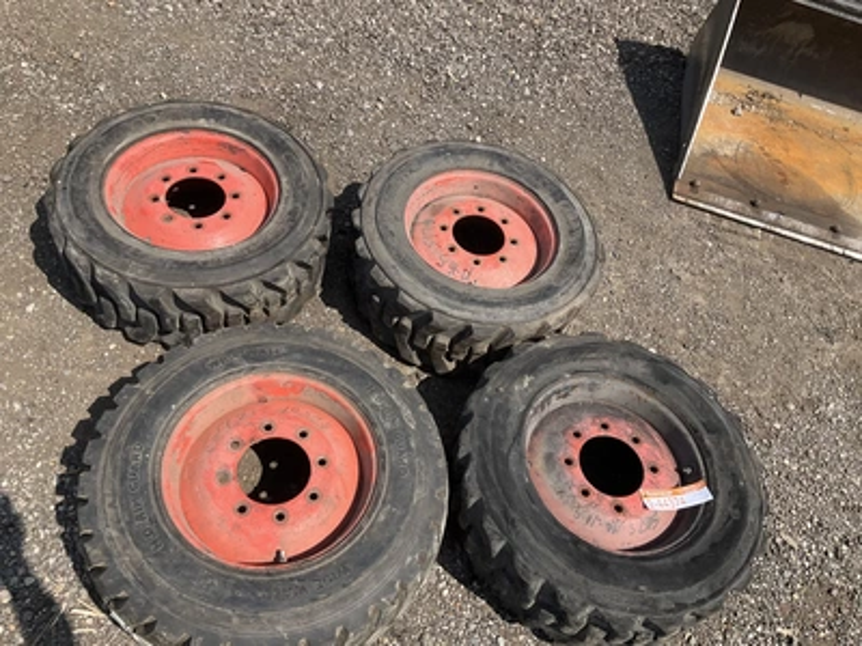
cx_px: 431
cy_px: 323
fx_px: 722
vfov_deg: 48.2
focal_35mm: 29
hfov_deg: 61.7
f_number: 1.8
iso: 25
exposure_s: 1/1311
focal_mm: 3
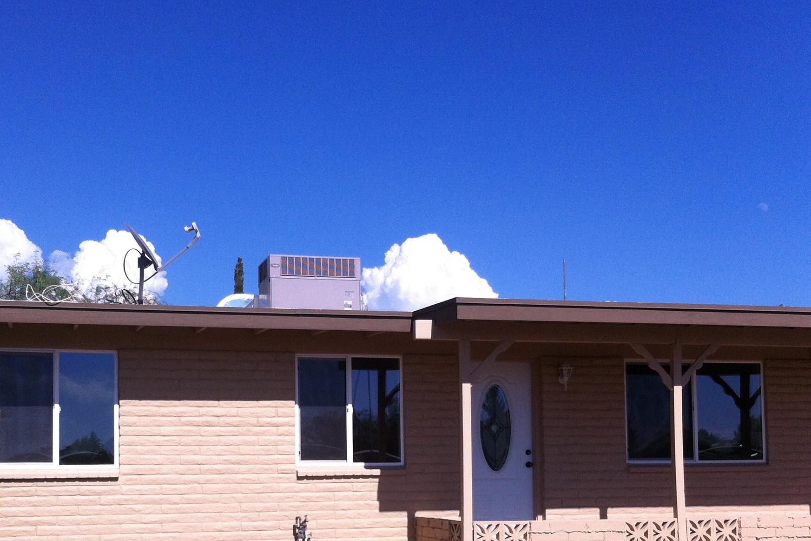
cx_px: 337
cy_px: 427
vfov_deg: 24.7
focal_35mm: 54
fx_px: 1216
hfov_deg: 36.8
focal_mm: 3.85
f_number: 2.8
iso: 80
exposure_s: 1/2742
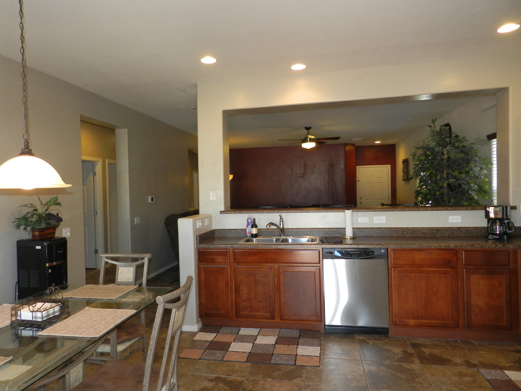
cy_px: 196
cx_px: 239
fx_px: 376
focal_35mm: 25
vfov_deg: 54.9
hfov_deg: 69.3
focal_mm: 4
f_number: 3.4
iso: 200
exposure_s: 1/30
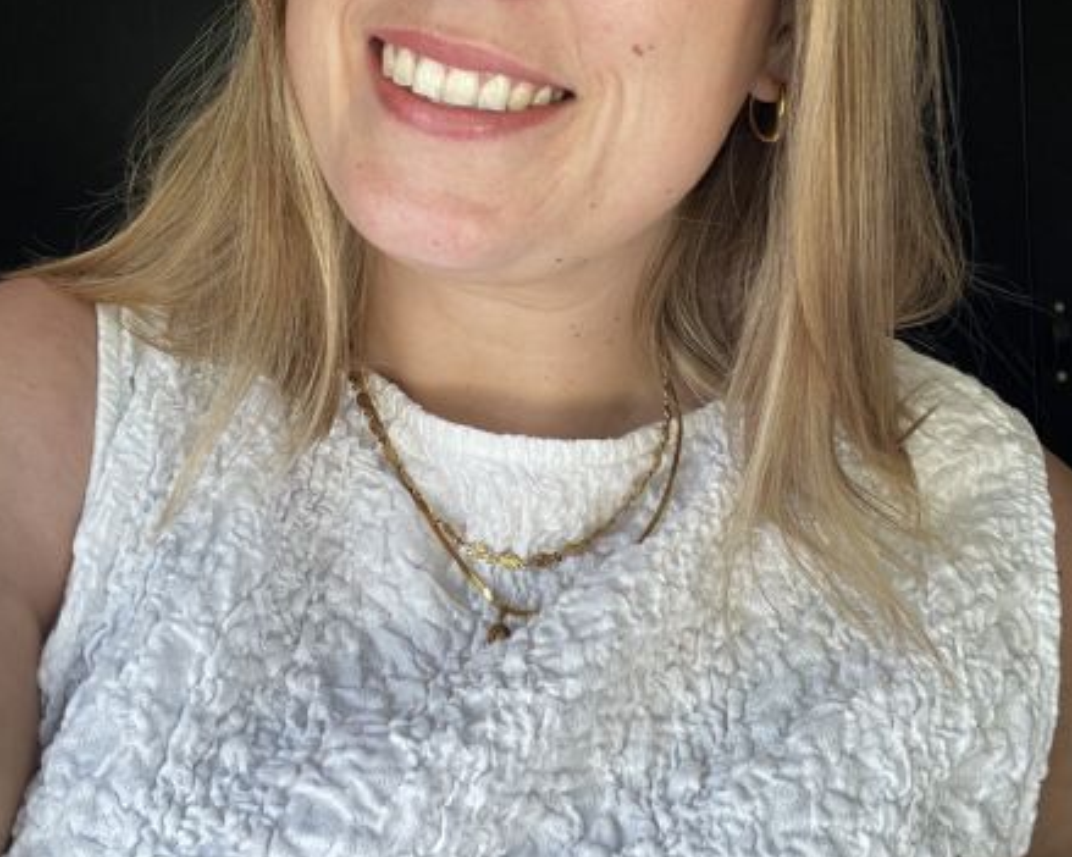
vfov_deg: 36.1
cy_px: 171
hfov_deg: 45.8
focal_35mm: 40
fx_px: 1269
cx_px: 527
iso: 100
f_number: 2.2
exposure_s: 1/64
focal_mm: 2.71
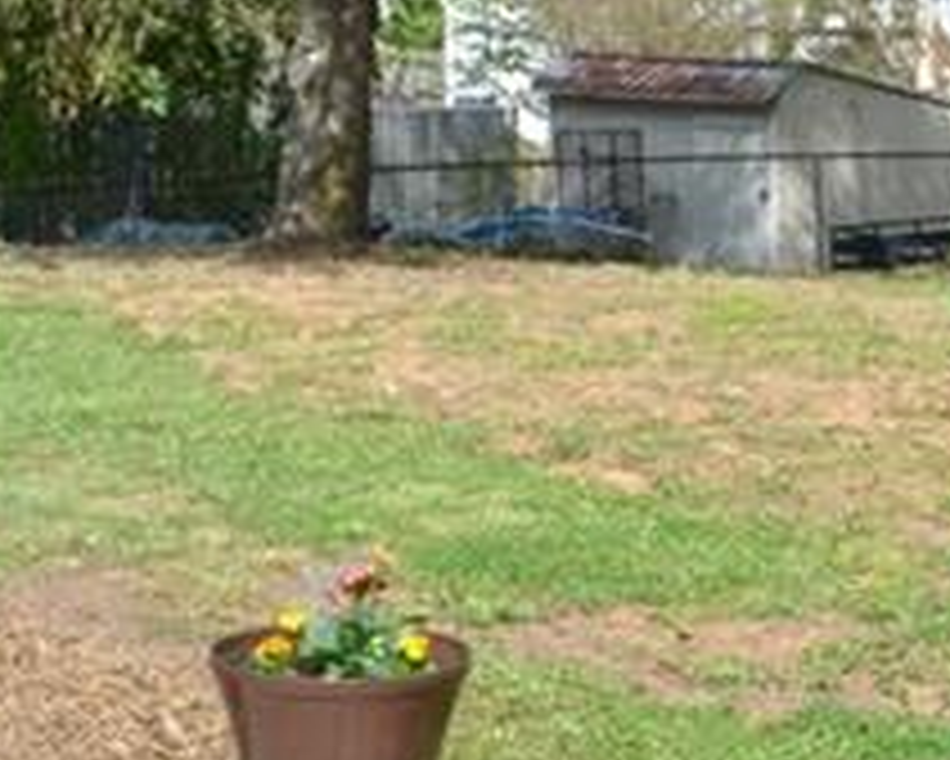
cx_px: 1090
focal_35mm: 123
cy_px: 301
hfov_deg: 15.2
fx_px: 3460
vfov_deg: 12.5
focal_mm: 18
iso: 100
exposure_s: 1/160
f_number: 7.1
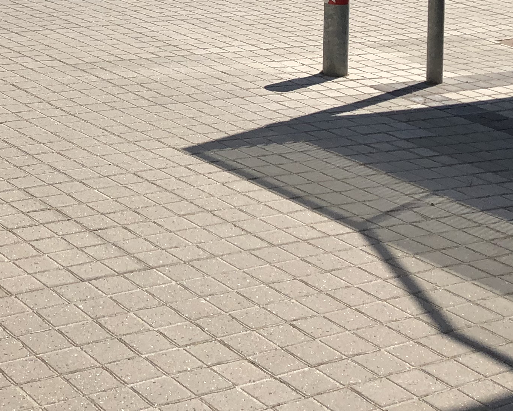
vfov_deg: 17.5
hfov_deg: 23.2
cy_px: -155
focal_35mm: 81
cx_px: 95
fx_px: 1230
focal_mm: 3.99
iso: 20
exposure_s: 1/3472
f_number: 1.8
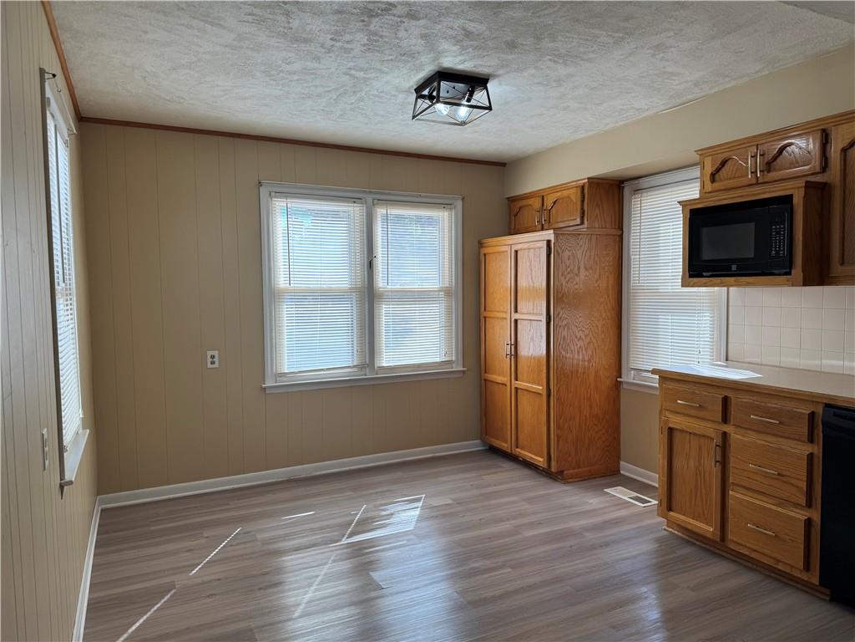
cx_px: 428
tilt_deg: -4.1
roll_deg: +0.4
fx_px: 593
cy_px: 321
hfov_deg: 71.6
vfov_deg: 56.8
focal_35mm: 24
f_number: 1.78
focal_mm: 6.76
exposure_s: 1/255
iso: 64
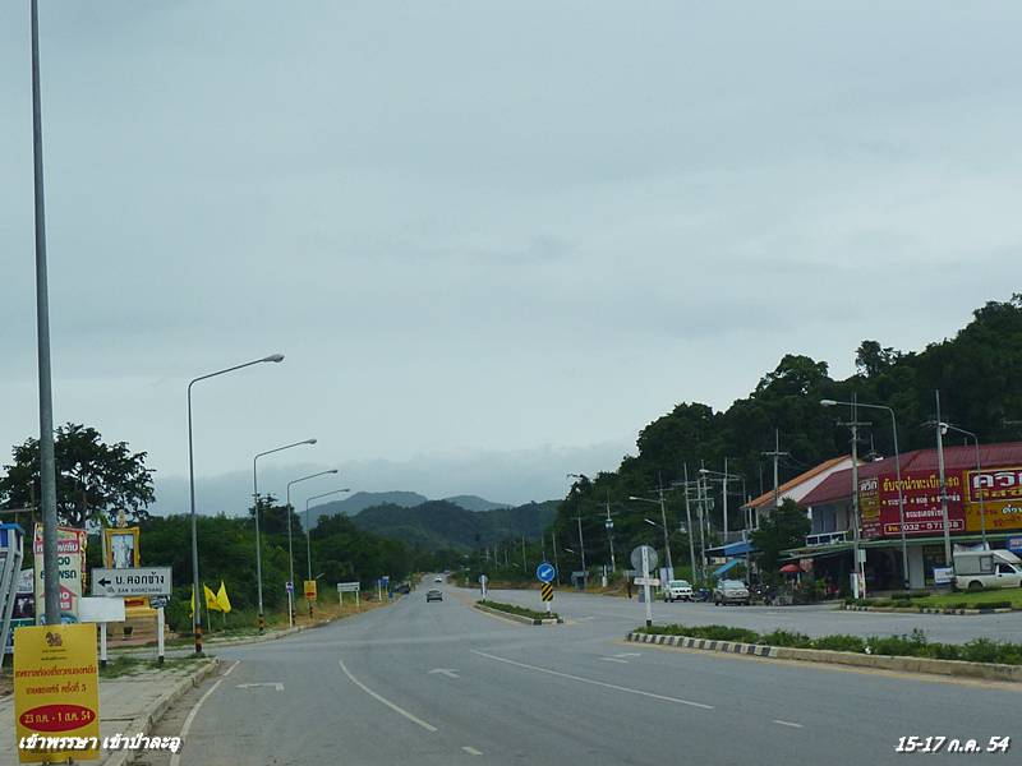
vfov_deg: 21.3
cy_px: 383
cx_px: 511
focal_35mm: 69
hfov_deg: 28.2
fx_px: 2037
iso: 80
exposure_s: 1/125
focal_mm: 7.8
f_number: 13
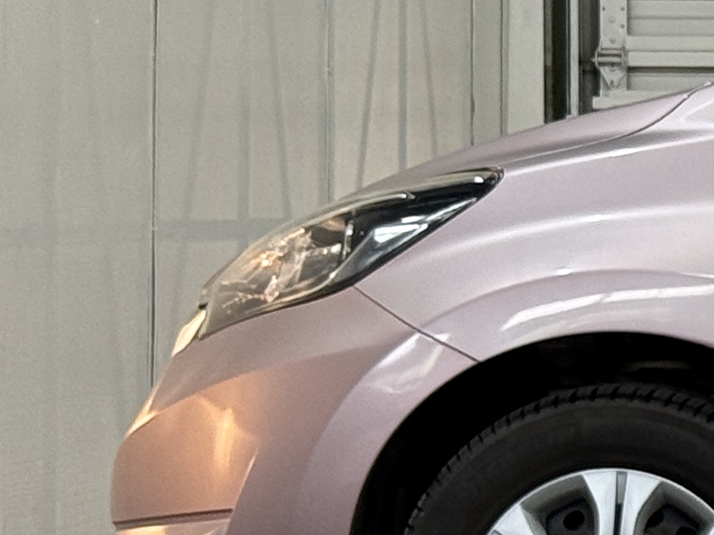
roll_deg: -0.6
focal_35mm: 225
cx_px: 1549
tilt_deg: -0.4
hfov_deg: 8.3
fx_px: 4641
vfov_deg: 6.6
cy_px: 204
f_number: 1.78
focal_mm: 6.76
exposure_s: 1/60
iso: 50
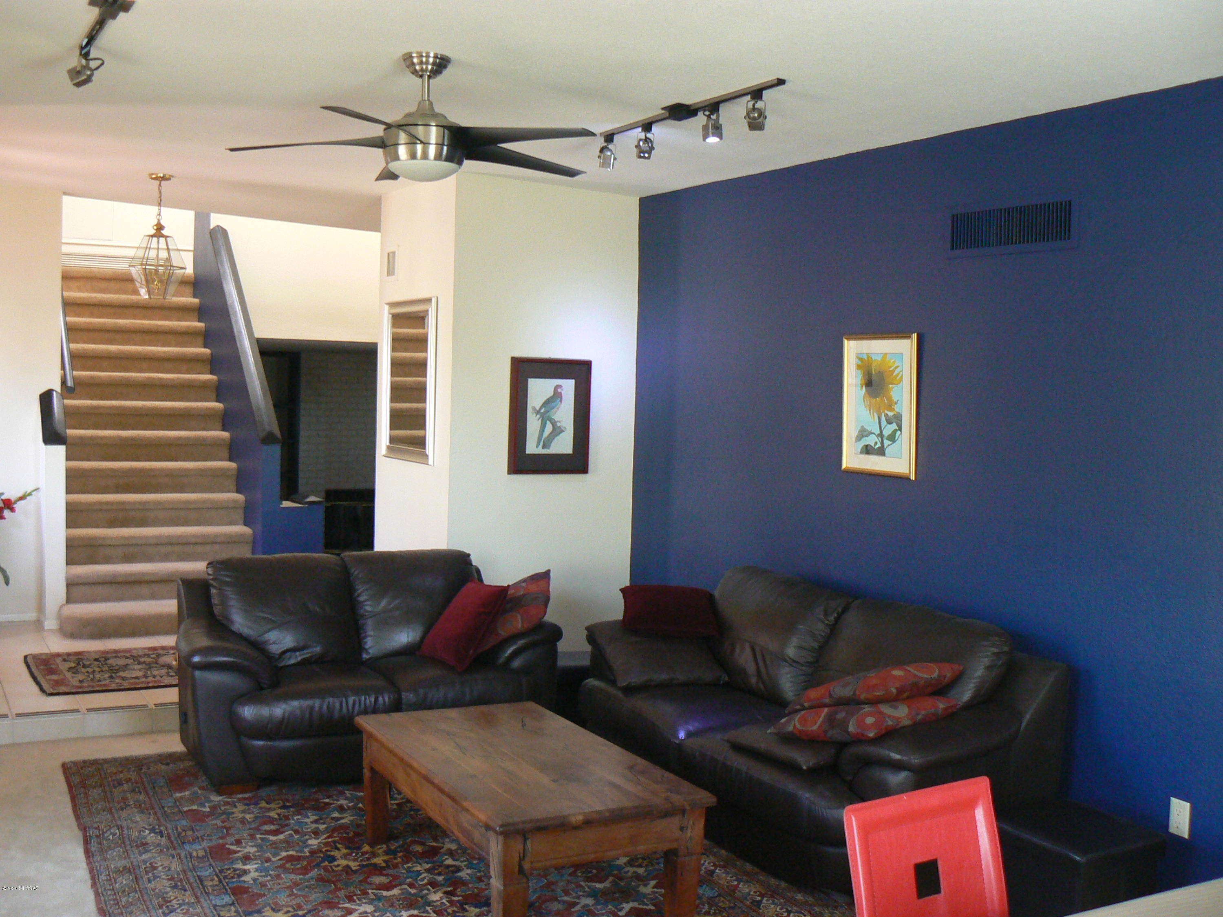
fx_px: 1272
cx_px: 612
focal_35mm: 36
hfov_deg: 51.4
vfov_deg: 39.7
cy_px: 458
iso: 200
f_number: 2.8
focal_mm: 6
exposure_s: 1/20
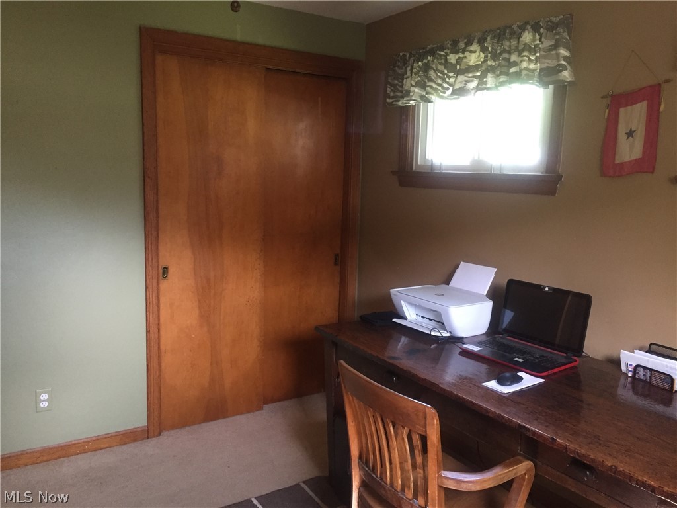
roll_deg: -2.1
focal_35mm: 29
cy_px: 254
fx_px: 567
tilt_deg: -7.4
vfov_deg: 48.2
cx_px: 338
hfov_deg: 61.7
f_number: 2.2
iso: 200
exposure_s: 1/30
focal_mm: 4.15
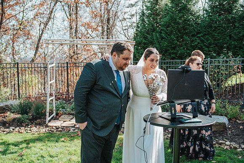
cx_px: 122
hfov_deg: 54.4
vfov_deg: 37.9
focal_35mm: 35
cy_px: 82
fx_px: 237
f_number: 3.5
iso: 500
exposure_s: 1/1250
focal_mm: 35
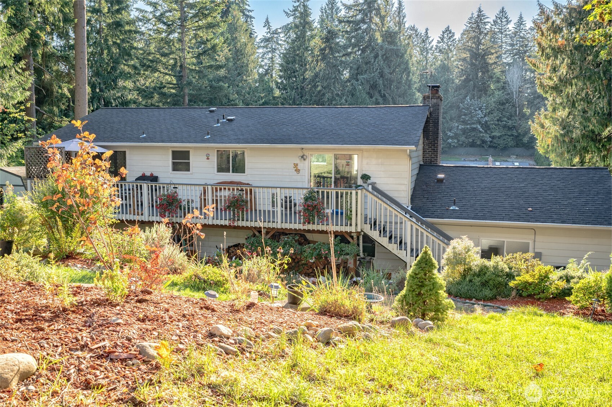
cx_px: 306
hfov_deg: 54.5
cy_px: 204
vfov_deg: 37.8
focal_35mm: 35
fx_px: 594
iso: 200
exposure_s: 1/200
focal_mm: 35
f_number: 8
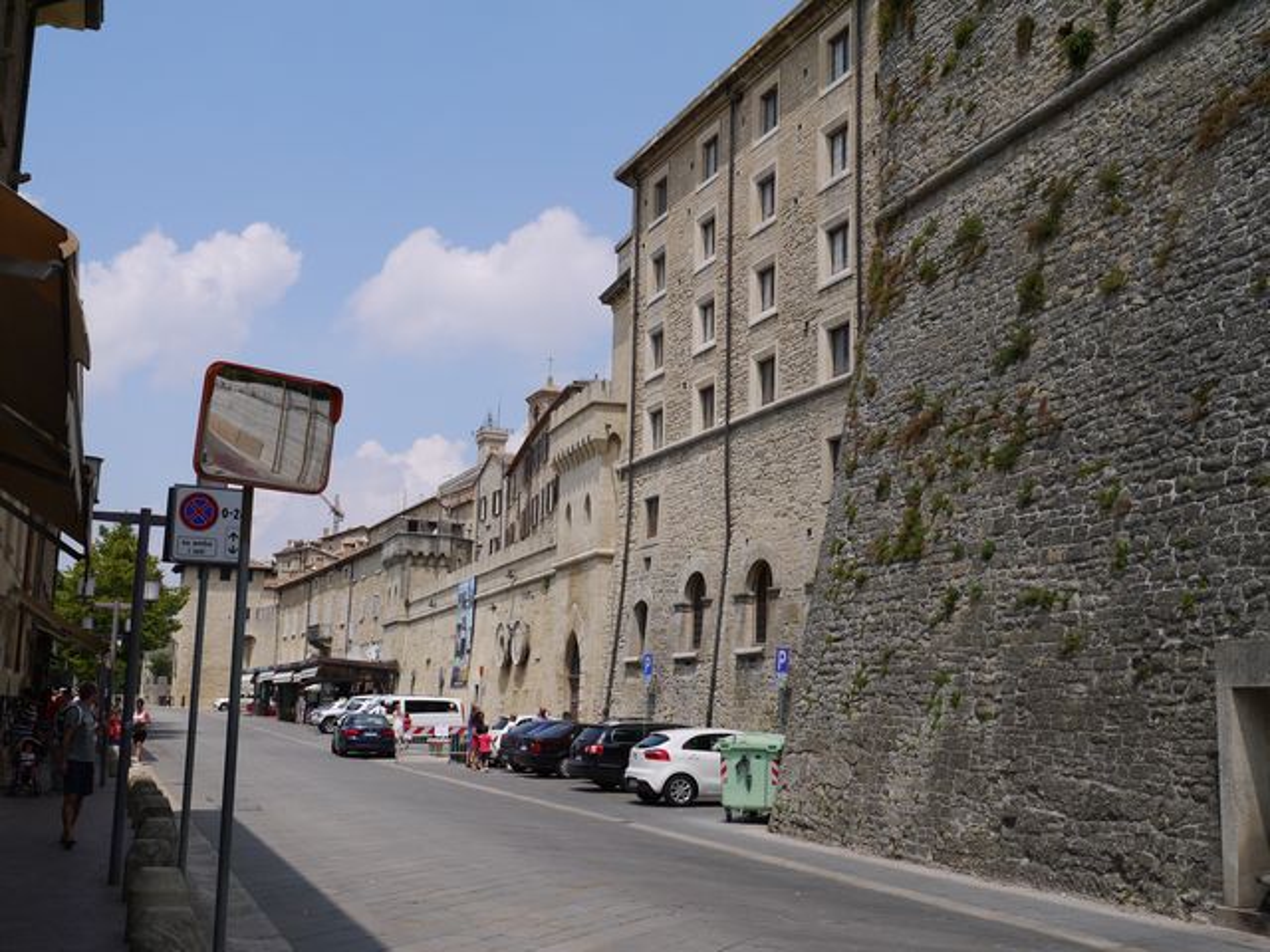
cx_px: 635
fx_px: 1468
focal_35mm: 40
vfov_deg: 36.0
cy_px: 476
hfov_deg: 46.8
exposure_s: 1/500
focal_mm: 20
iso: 160
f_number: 10
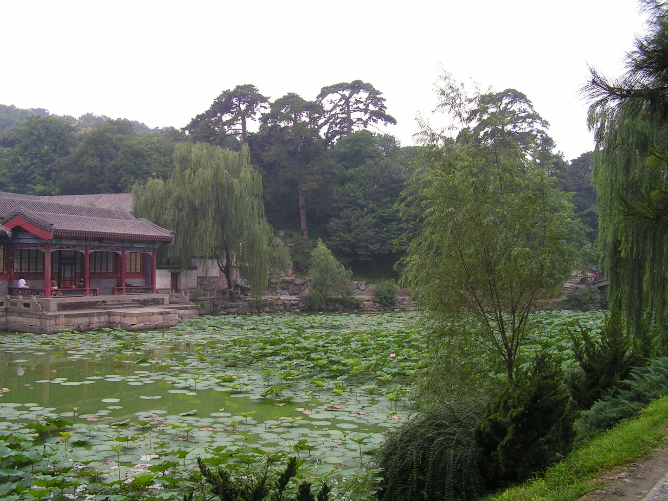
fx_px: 733
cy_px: 250
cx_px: 334
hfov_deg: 49.0
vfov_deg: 37.7
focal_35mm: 38
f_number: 5.6
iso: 50
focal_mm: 6.3
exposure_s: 1/160
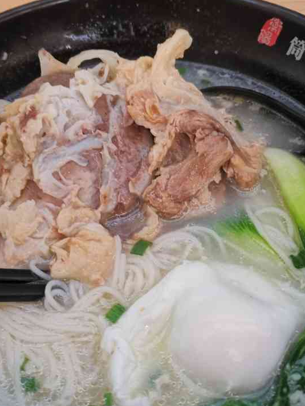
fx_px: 399
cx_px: 133
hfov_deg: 41.7
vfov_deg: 53.9
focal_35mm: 34
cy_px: 206
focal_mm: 4.75
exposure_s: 4
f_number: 1.8
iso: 800
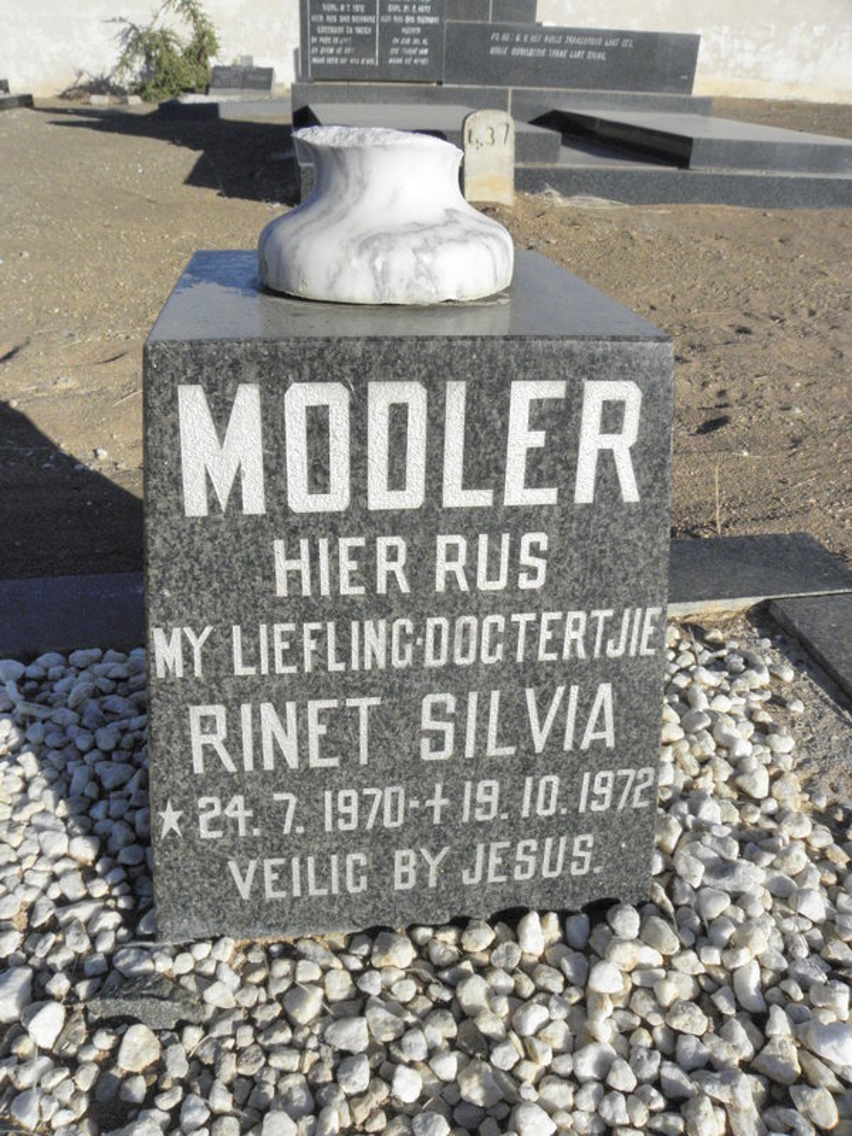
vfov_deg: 67.3
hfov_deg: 53.1
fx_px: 853
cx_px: 426
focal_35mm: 26
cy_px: 568
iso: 200
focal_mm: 4.6
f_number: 6.3
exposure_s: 1/1000
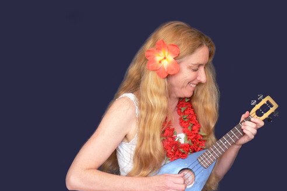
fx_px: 542
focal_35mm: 68
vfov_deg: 19.9
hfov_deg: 29.7
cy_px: 135
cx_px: 157
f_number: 3.2
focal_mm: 10.2
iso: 200
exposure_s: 1/13
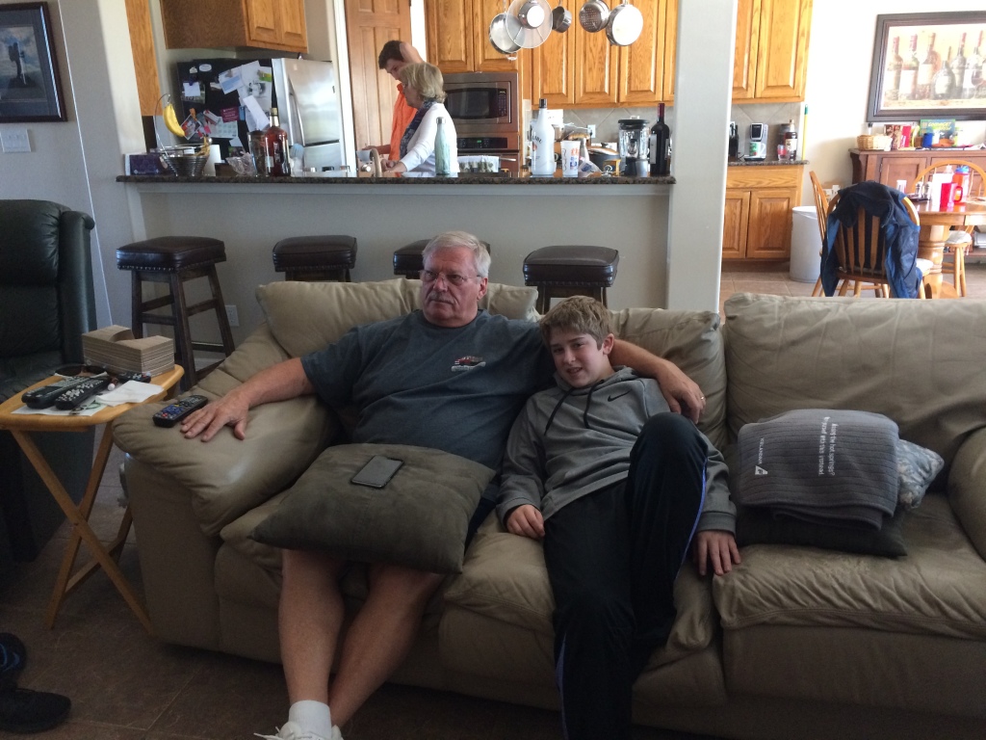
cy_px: 370
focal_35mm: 29
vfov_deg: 48.2
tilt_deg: -19.9
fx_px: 826
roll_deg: +1.3
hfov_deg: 61.7
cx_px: 493
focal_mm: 4.15
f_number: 2.2
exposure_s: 1/30
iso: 200
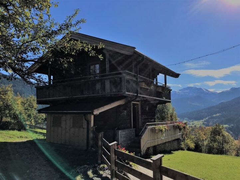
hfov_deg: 63.5
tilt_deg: +7.4
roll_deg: +1.7
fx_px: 194
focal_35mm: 28
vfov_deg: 49.7
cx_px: 120
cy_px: 90
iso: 20
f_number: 1.8
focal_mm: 3.99
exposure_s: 1/2907
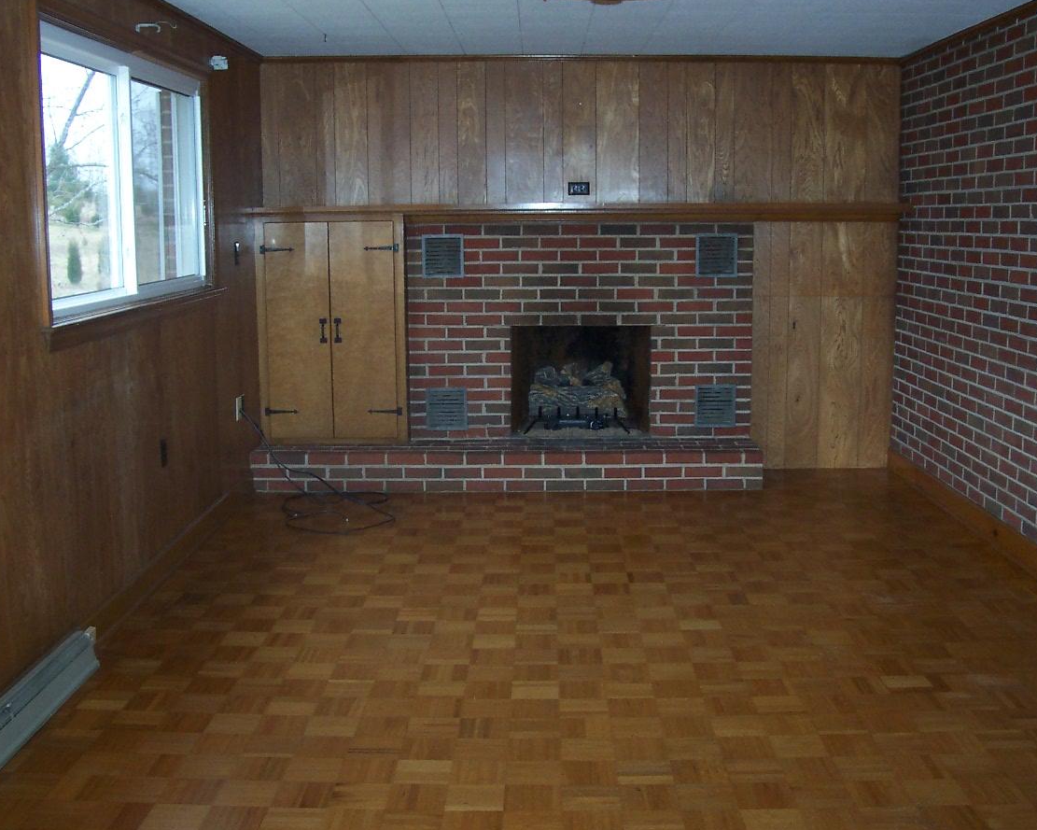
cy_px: 417
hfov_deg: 46.8
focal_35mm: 39
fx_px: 1197
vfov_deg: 38.2
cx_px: 506
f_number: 2.8
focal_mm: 5.6
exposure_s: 1/60
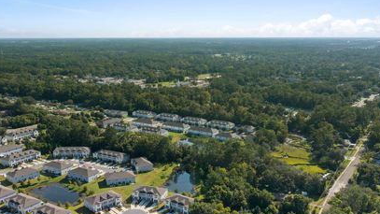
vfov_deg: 32.4
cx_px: 163
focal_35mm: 36
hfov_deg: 55.1
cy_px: 151
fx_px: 363
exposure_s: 1/500
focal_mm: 10.26
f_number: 5.6
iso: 100
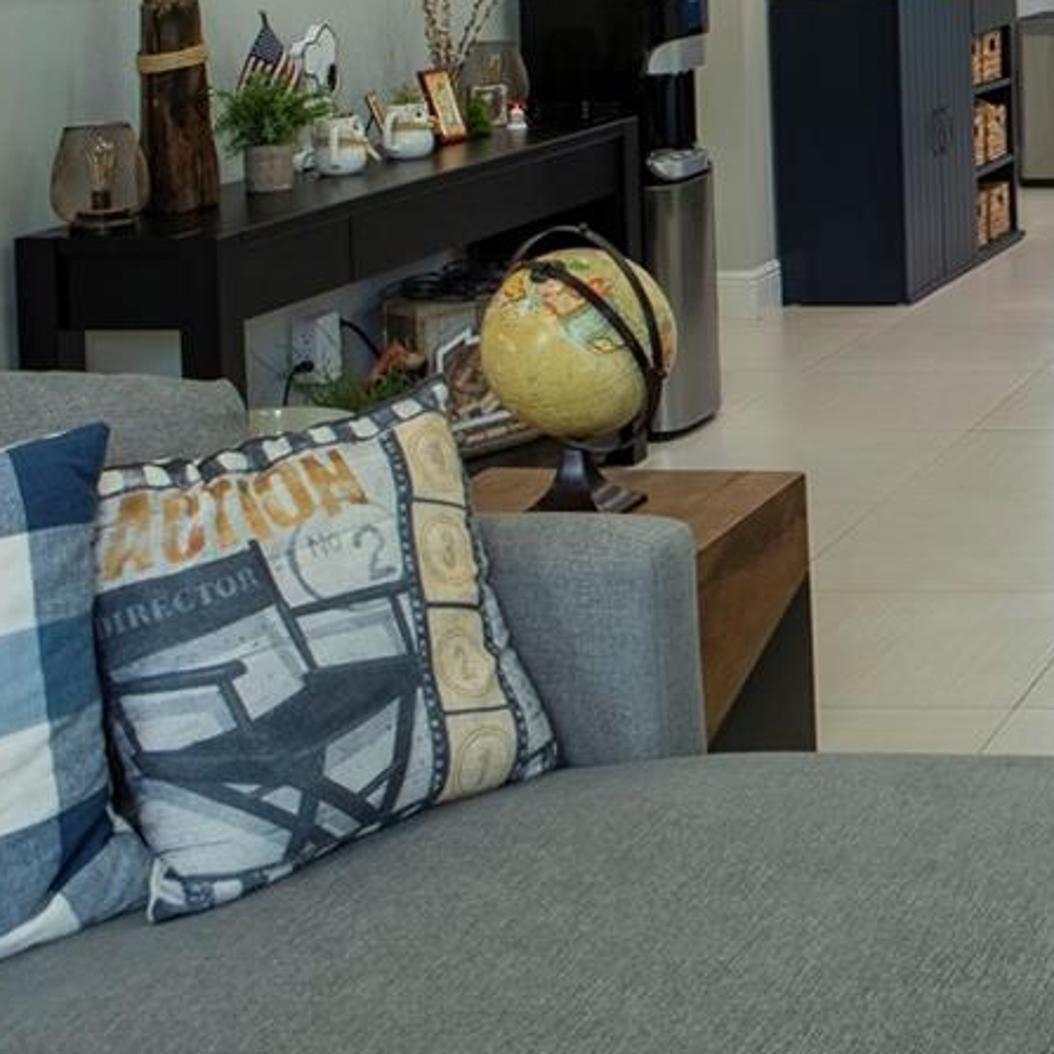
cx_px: 1632
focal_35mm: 73
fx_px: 2515
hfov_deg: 20.0
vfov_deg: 22.3
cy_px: -125
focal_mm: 24
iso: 800
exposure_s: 1/80
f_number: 8
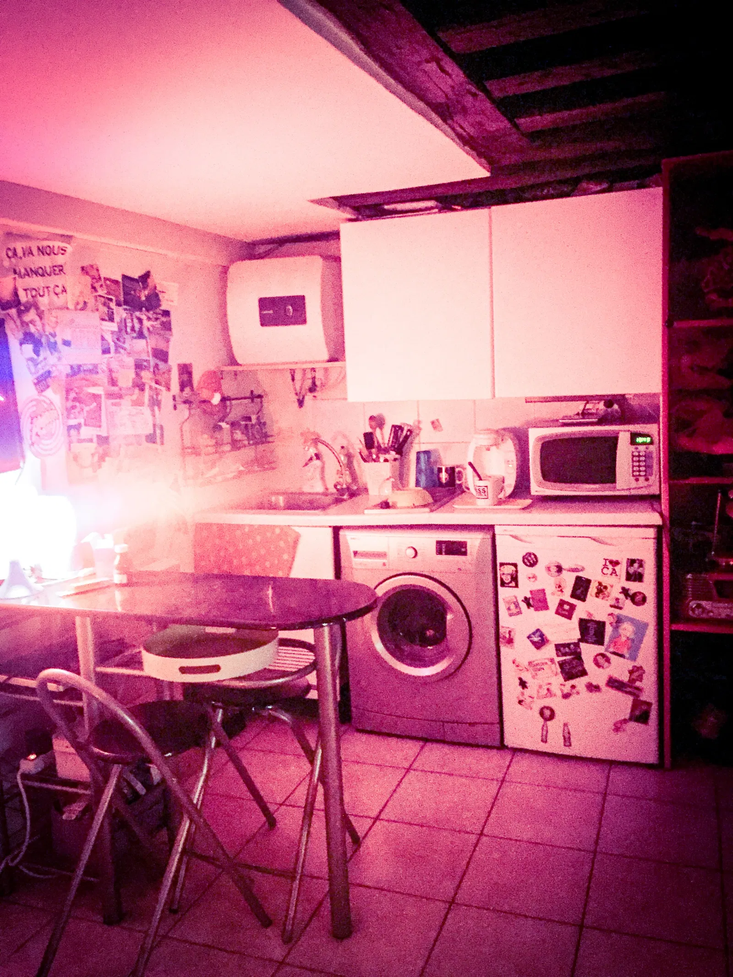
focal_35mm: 29
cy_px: 488
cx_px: 366
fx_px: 819
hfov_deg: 48.2
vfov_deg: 61.7
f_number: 2.2
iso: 1000
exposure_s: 1/17
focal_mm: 4.15
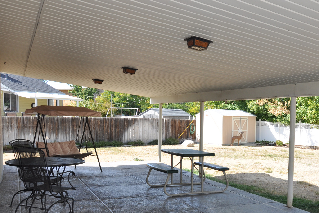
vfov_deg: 32.1
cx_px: 236
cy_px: 158
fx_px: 363
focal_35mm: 41
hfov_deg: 45.9
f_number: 9
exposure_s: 1/200
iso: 200
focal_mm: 18
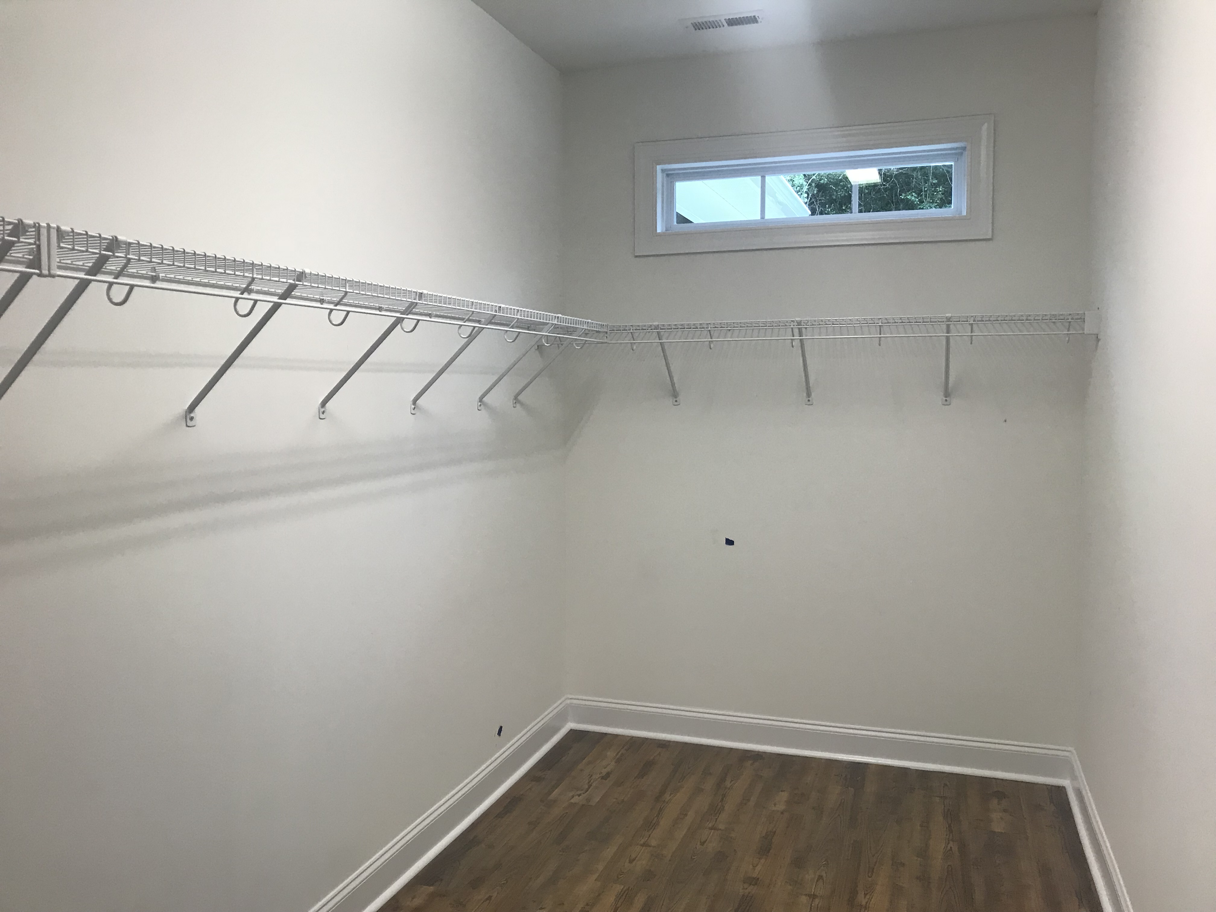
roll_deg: -0.1
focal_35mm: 28
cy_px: 456
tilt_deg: -3.3
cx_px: 608
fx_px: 984
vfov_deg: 49.7
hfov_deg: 63.4
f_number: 1.8
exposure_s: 1/30
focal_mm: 3.99
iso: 25
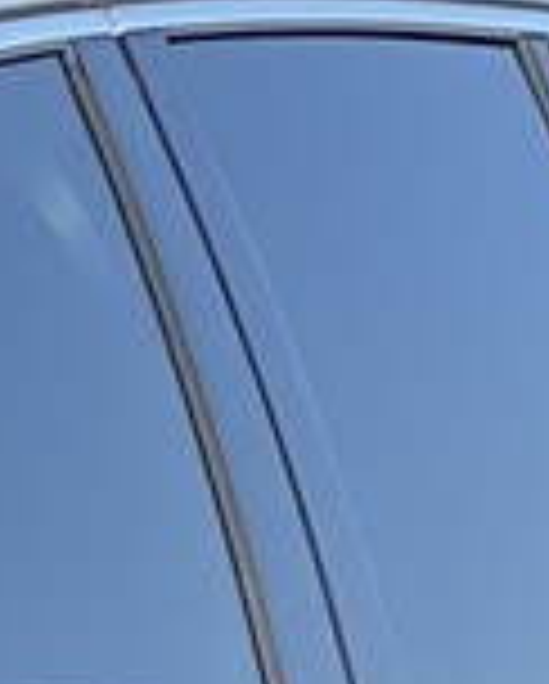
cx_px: -1422
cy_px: 2182
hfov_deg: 2.3
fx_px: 13338
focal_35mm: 658
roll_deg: +1.4
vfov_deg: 2.9
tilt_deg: -6.5
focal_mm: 7.5
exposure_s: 1/445
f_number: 2.2
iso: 32
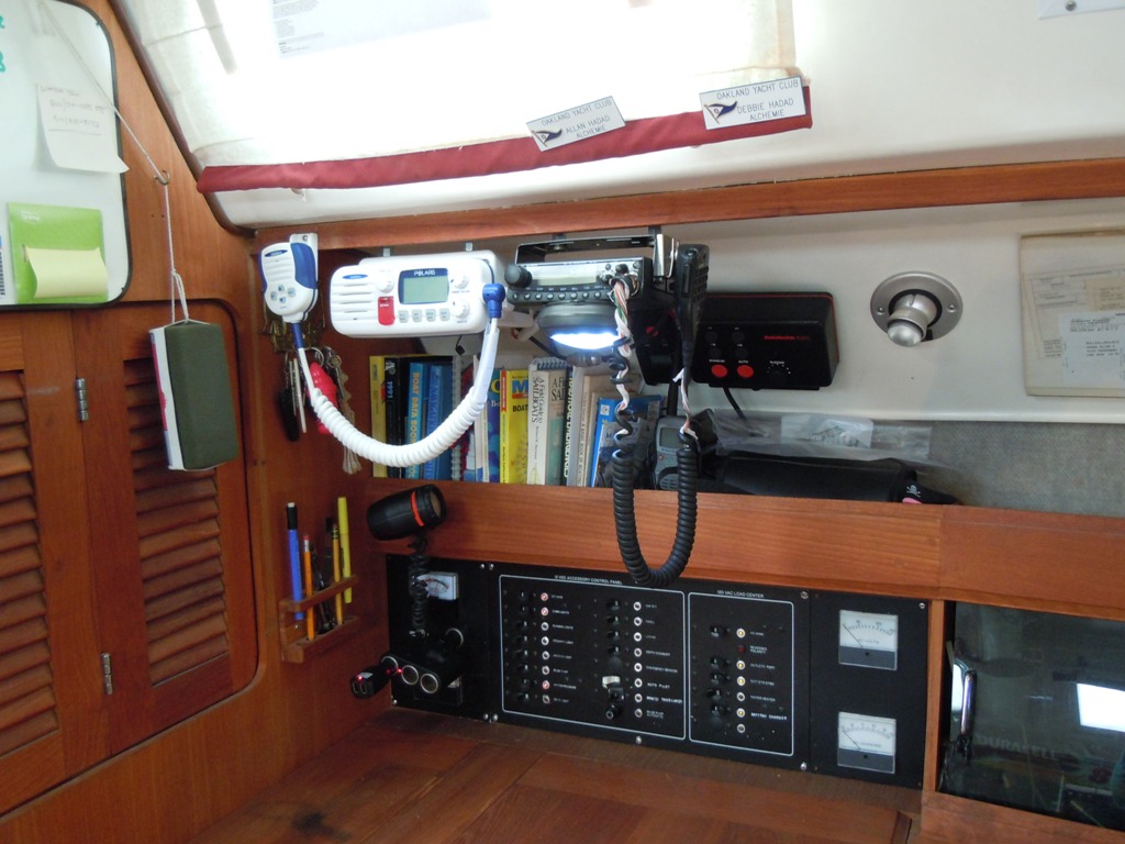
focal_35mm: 30
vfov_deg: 46.8
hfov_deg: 60.0
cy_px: 422
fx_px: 975
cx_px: 562
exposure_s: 1/8
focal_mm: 5.4
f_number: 3.5
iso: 400
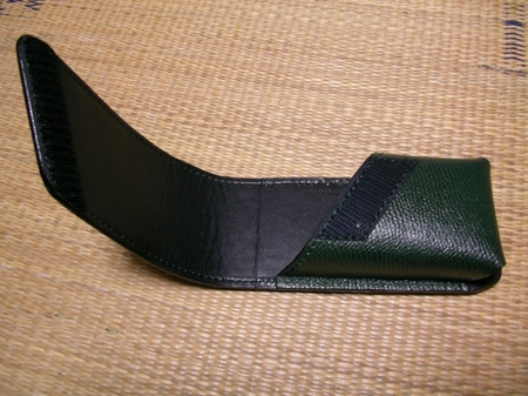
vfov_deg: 38.6
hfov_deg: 50.2
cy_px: 198
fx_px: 564
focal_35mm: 37
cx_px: 264
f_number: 2.8
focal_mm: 5.7
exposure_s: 1/7.2
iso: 100
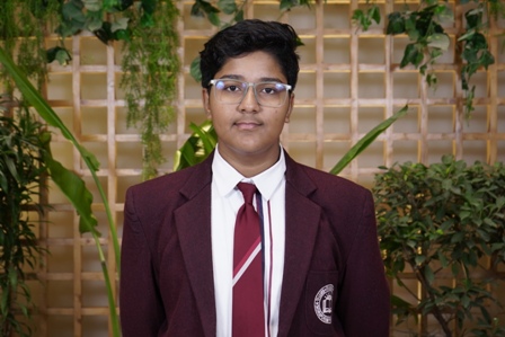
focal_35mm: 63
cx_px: 252
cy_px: 168
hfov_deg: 31.9
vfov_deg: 21.6
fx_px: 884
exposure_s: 1/80
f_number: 4.5
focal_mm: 42
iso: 320
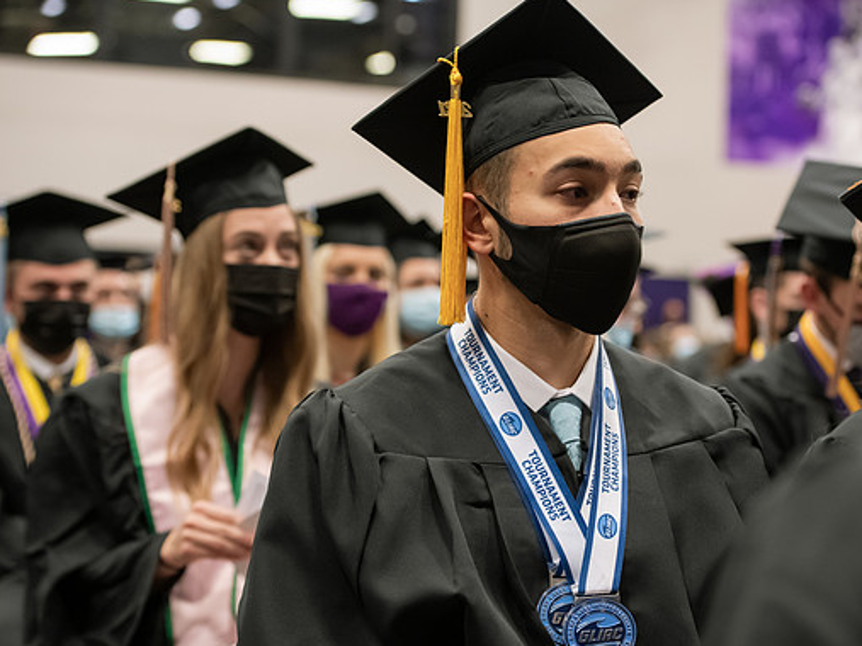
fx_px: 1917
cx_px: 478
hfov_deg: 25.3
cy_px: 324
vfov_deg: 19.1
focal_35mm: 77
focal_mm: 70
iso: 3200
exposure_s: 1/200
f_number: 3.5
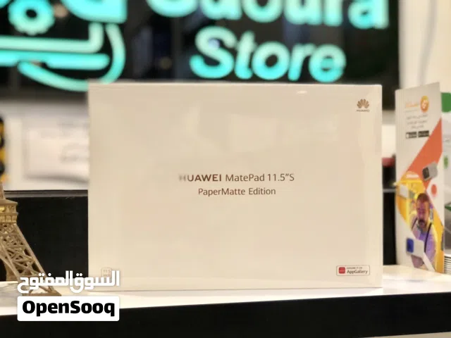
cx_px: 226
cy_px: 169
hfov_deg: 33.8
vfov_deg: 25.7
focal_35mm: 57
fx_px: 743
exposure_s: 1/33
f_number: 2.8
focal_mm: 6.6
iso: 160
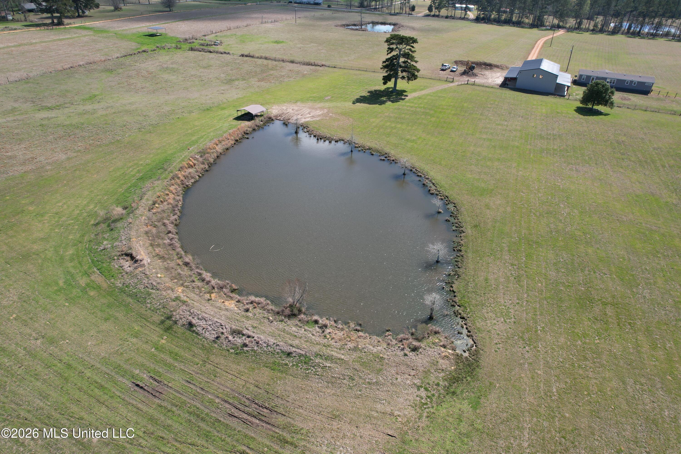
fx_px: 416
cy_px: 227
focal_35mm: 22
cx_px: 340
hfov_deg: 78.6
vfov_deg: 57.2
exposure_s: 1/1250
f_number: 2.8
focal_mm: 8.38
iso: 100
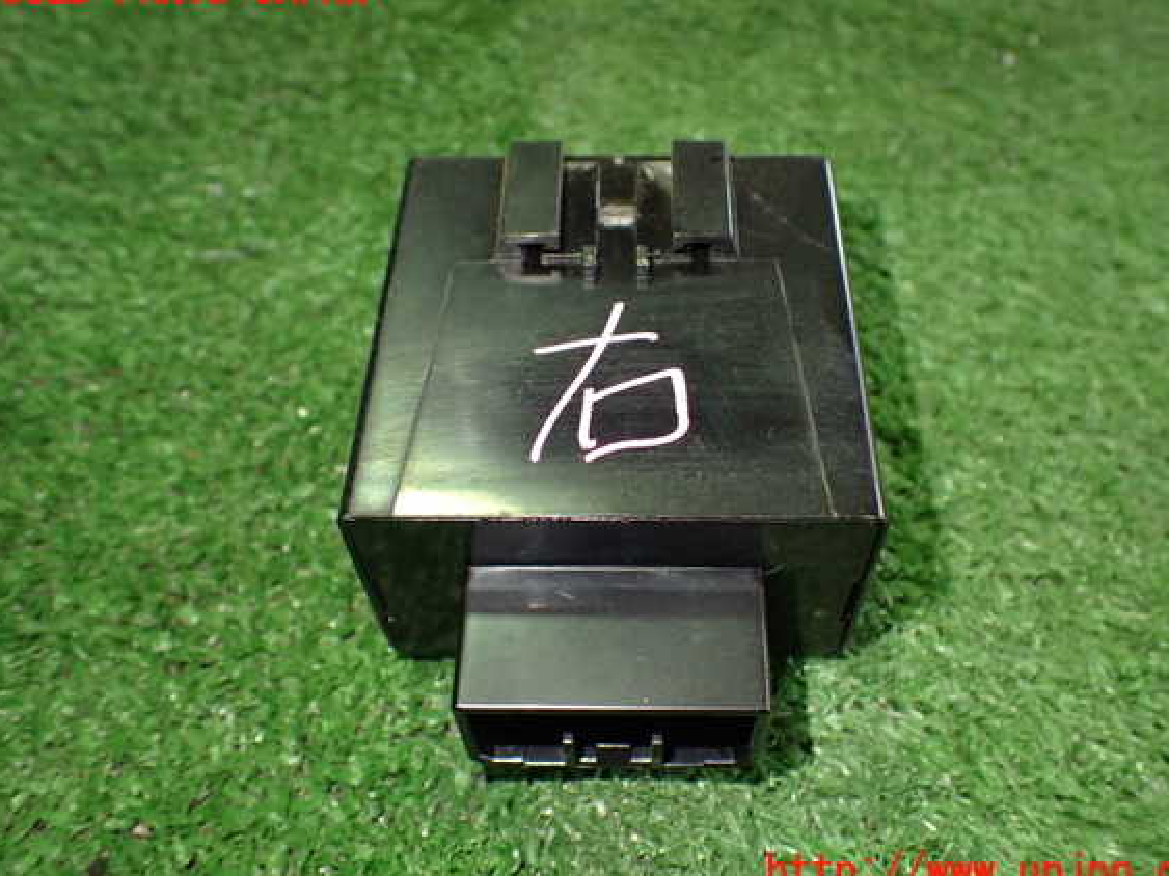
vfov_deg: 44.1
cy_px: 432
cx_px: 613
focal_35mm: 32
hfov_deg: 56.8
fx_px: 1080
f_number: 2.3
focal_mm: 5.4
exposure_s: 1/100
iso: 800
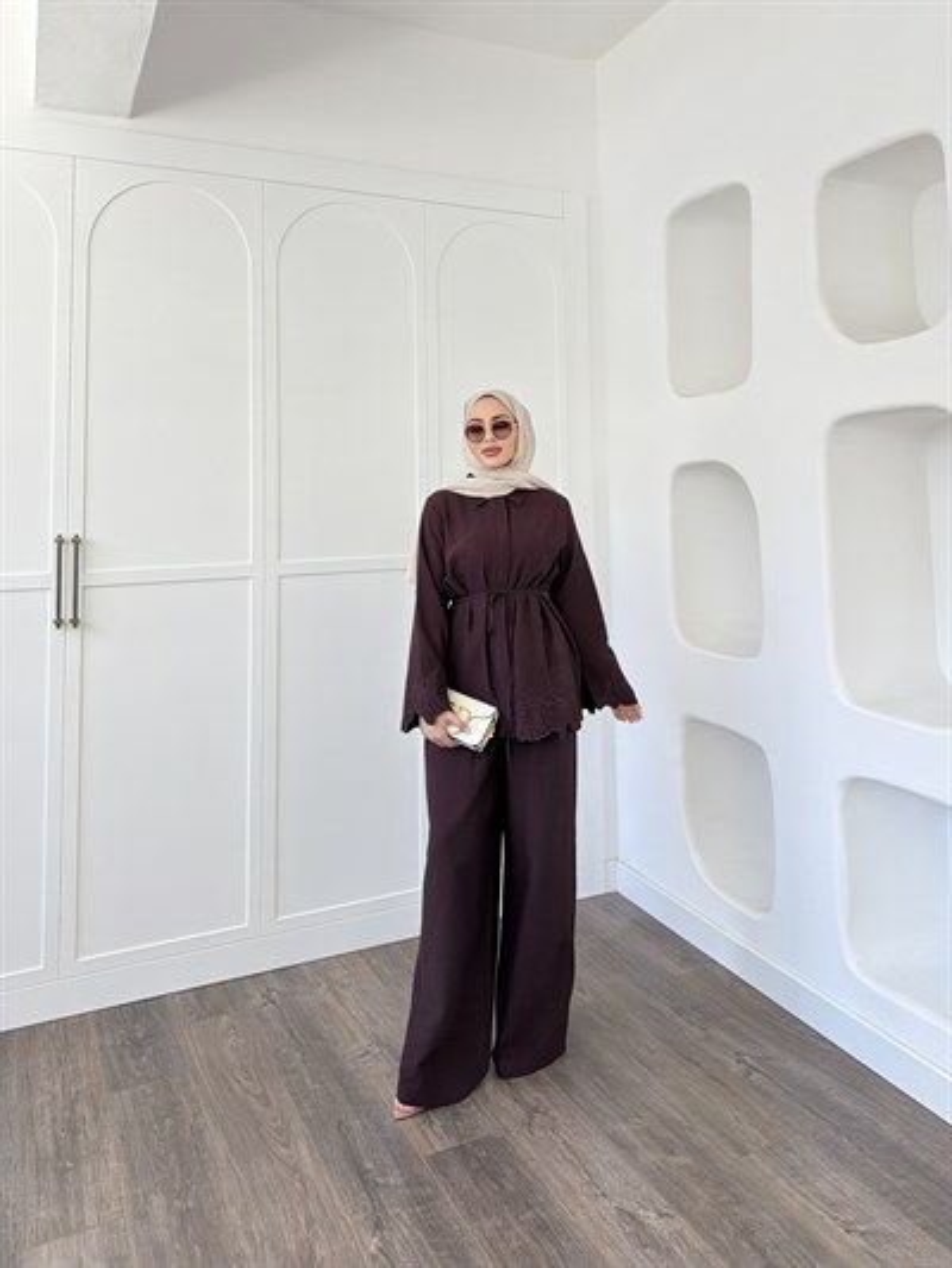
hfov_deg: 56.8
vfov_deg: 71.6
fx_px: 880
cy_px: 634
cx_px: 476
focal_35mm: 24
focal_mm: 6.76
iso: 250
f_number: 1.78
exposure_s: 1/757
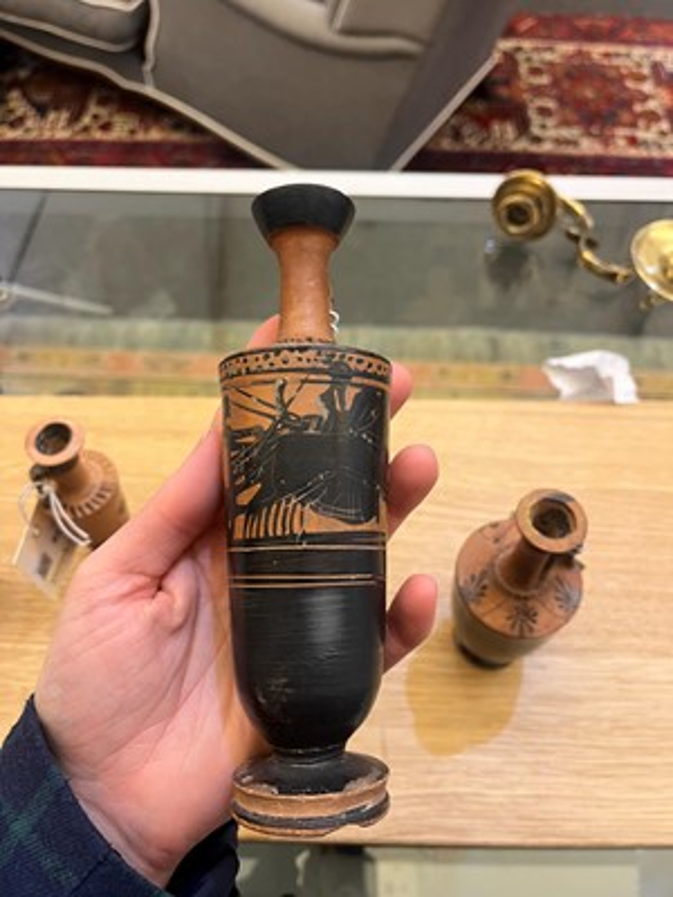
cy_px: 448
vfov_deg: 67.3
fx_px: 674
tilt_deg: -57.6
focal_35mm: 26
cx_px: 336
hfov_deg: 53.1
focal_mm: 5.1
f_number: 1.6
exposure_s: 1/50
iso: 160
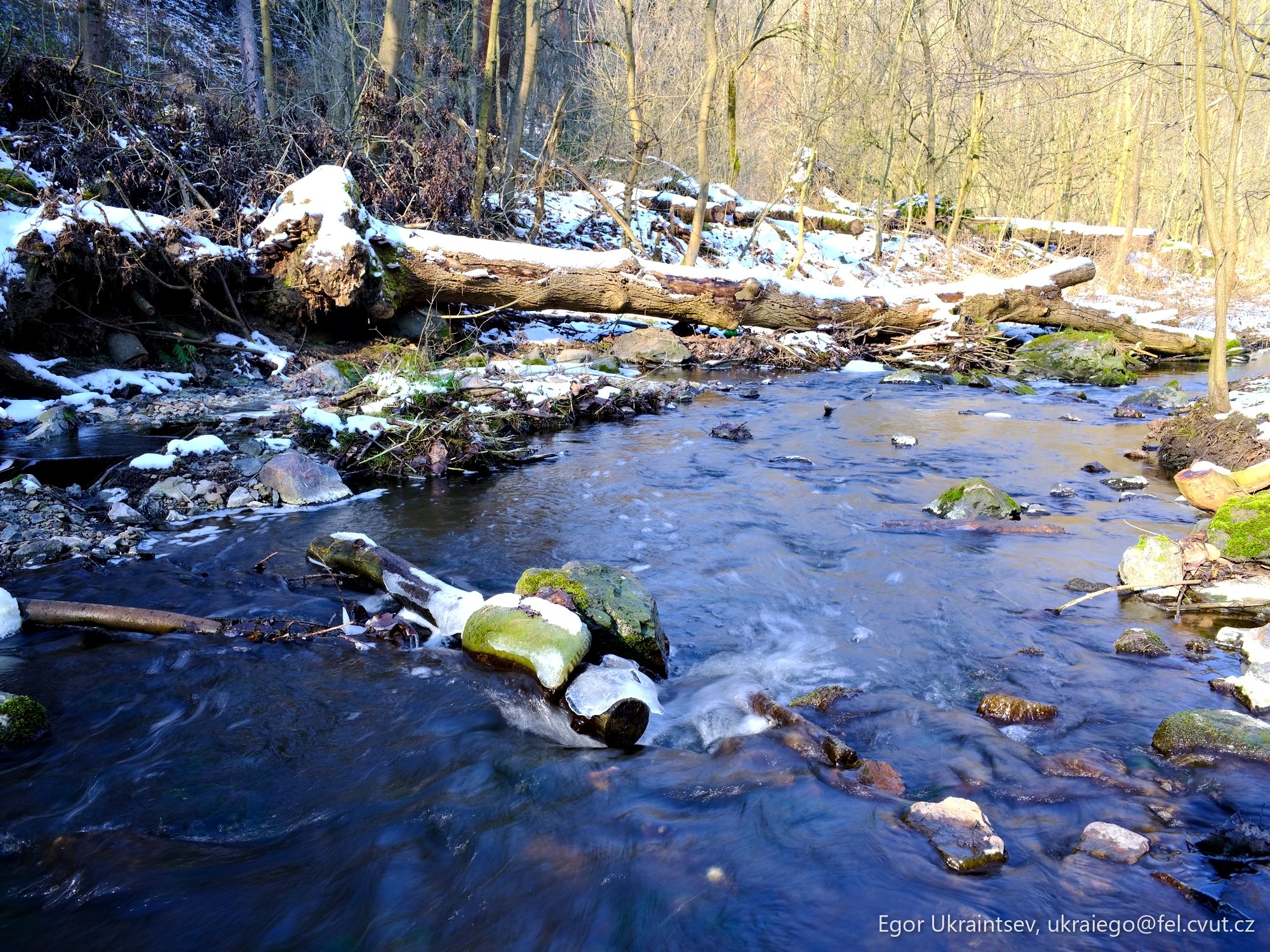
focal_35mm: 32
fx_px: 1174
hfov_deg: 56.8
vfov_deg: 44.2
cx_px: 635
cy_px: 476
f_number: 16
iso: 100
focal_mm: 40
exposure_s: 1/6
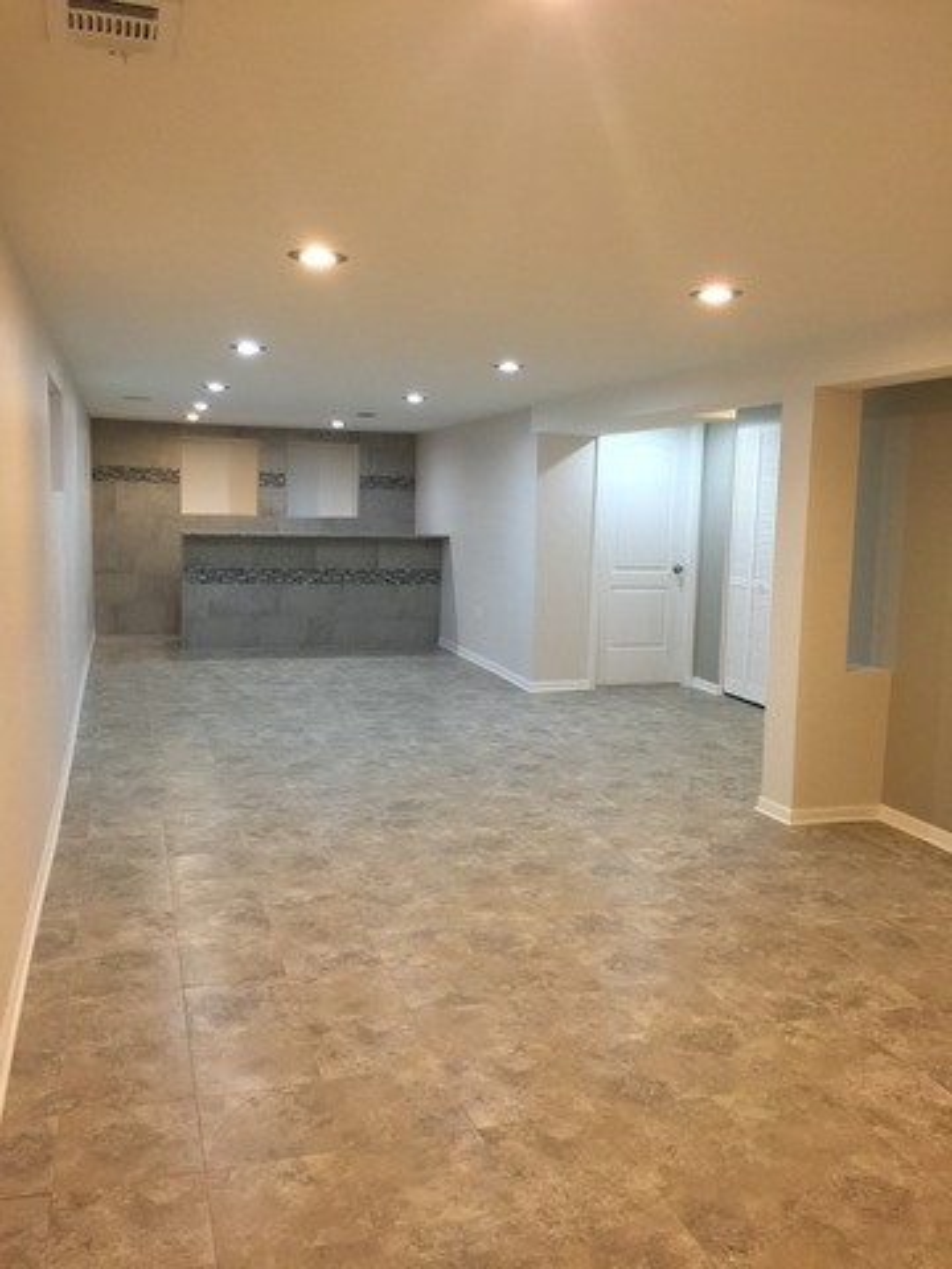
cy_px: 634
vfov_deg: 61.7
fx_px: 1063
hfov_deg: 48.2
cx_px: 476
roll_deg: -1.6
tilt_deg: -6.2
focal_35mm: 29
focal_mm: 4.15
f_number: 2.2
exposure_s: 1/15
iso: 80
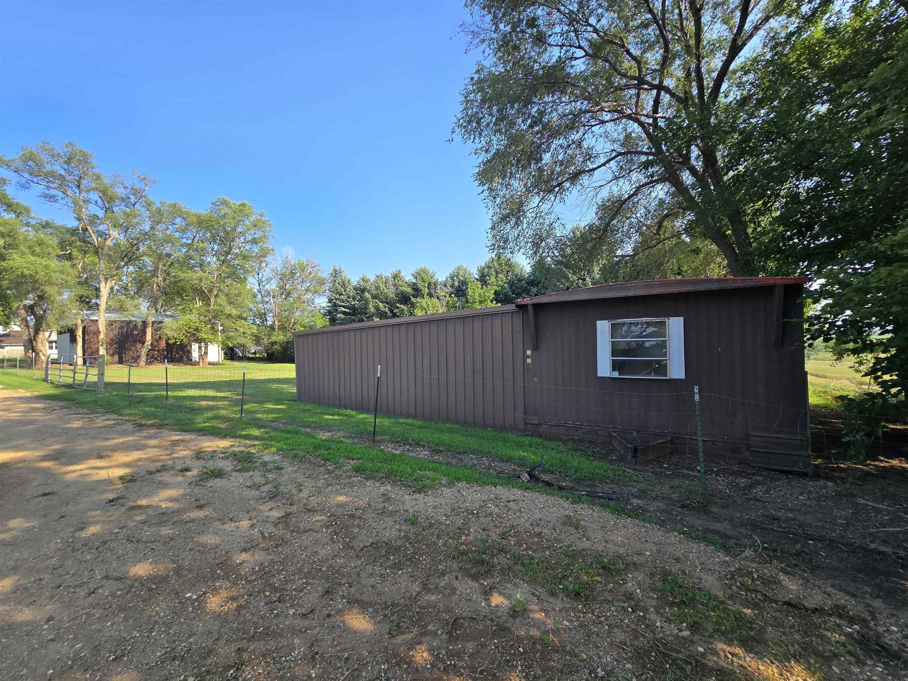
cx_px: 454
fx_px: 341
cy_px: 340
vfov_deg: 89.9
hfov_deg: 106.2
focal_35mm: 13
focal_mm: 2.2
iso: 50
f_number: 2.2
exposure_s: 1/805
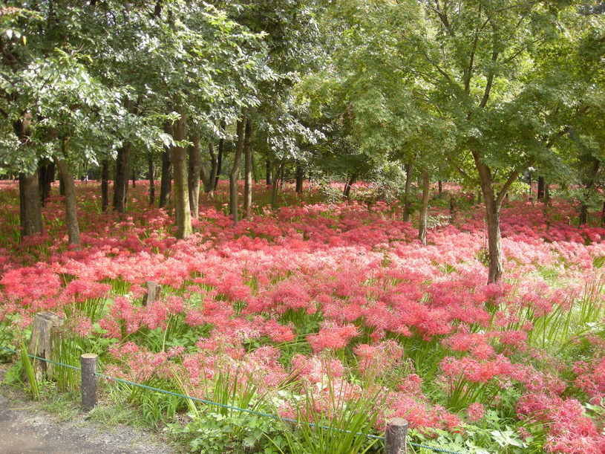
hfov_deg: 52.6
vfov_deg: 40.7
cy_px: 227
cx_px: 302
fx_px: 612
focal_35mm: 35
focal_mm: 5.7
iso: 64
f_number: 2.8
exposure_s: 1/117
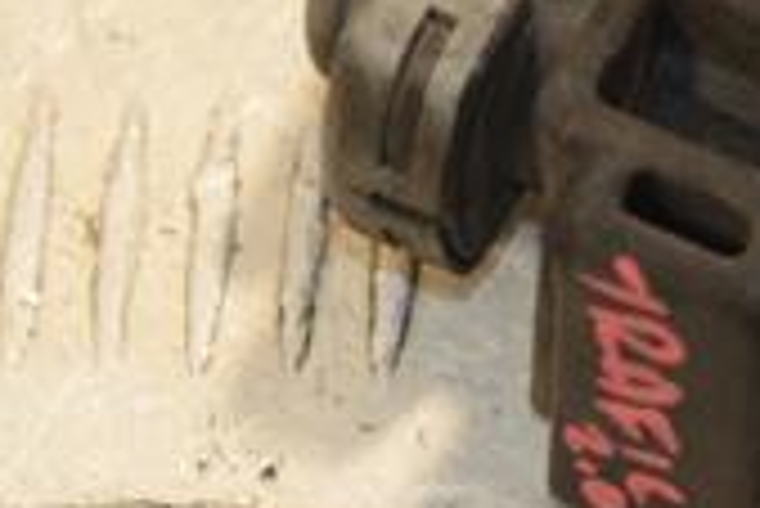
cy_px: 18
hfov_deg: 6.6
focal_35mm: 309
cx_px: 764
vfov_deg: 4.5
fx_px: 6529
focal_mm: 58
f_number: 7.1
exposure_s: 1/200
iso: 800
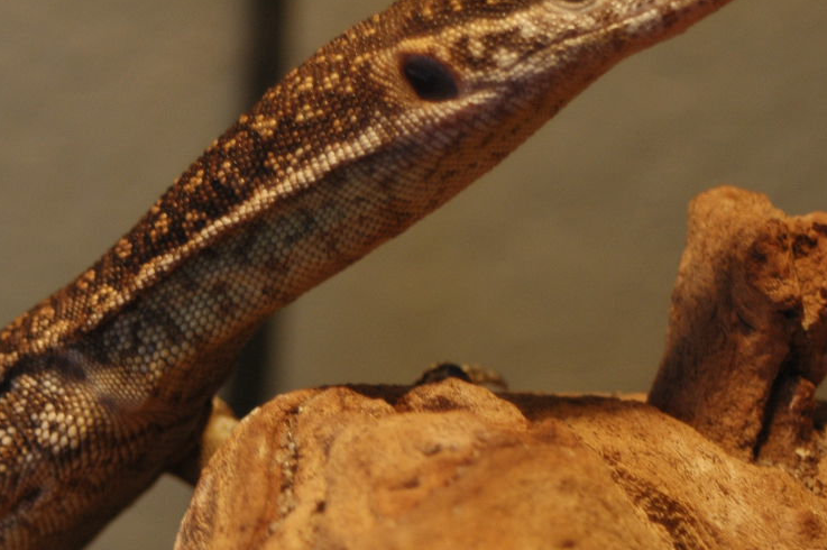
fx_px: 5623
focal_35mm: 245
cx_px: 155
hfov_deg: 8.4
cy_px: 375
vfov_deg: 5.6
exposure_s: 1/60
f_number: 5.6
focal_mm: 80
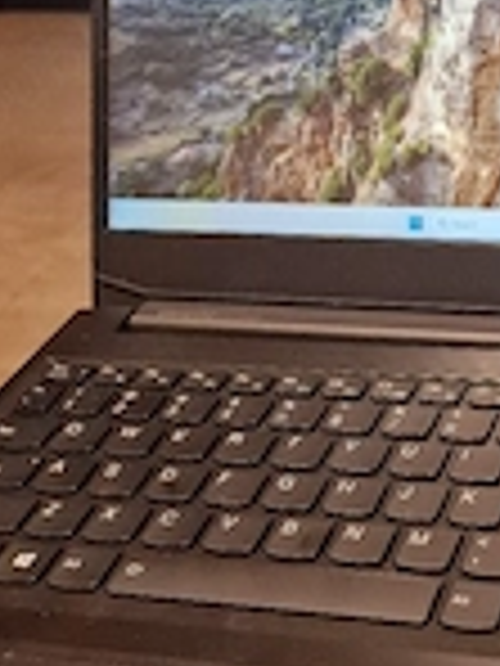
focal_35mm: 62
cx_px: 554
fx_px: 1194
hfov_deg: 22.3
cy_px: 432
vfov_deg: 31.0
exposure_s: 1/100
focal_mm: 6.4
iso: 640
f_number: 1.8
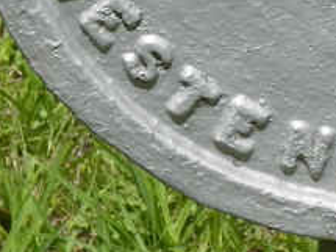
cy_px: -139
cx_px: 522
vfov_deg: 2.5
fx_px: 5850
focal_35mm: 603
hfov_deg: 3.3
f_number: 5.6
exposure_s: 1/250
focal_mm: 19.2
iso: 64
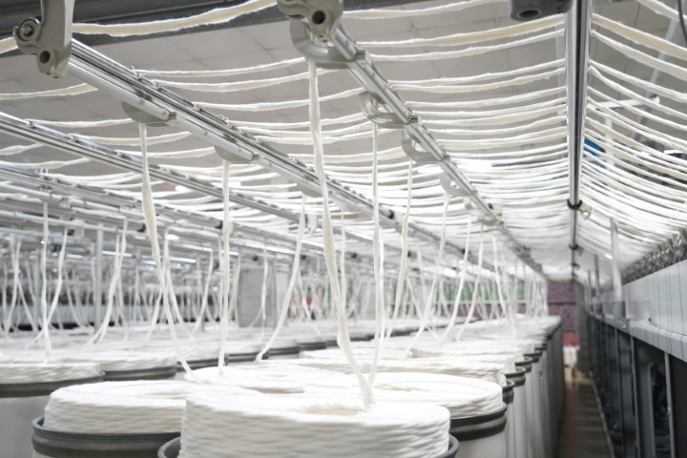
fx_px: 687
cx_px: 344
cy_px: 229
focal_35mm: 36
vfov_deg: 36.9
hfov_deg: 53.1
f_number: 4
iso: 2000
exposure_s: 1/50
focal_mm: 36
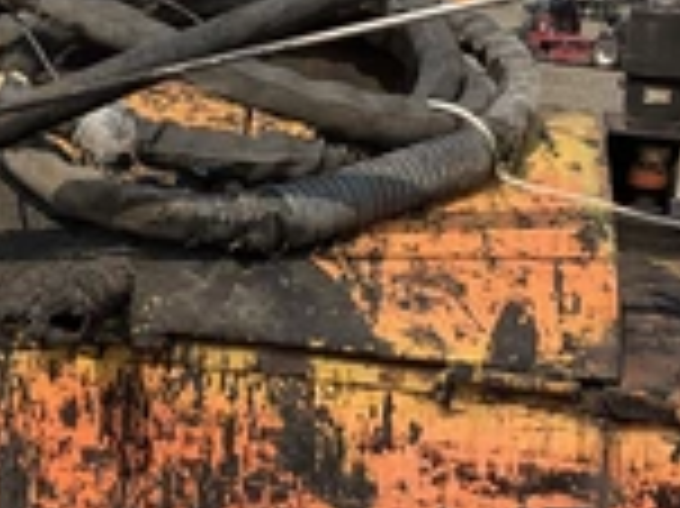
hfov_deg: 25.2
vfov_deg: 19.0
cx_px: 230
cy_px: 139
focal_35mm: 77
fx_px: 1511
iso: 25
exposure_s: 1/1577
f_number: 1.8
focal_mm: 3
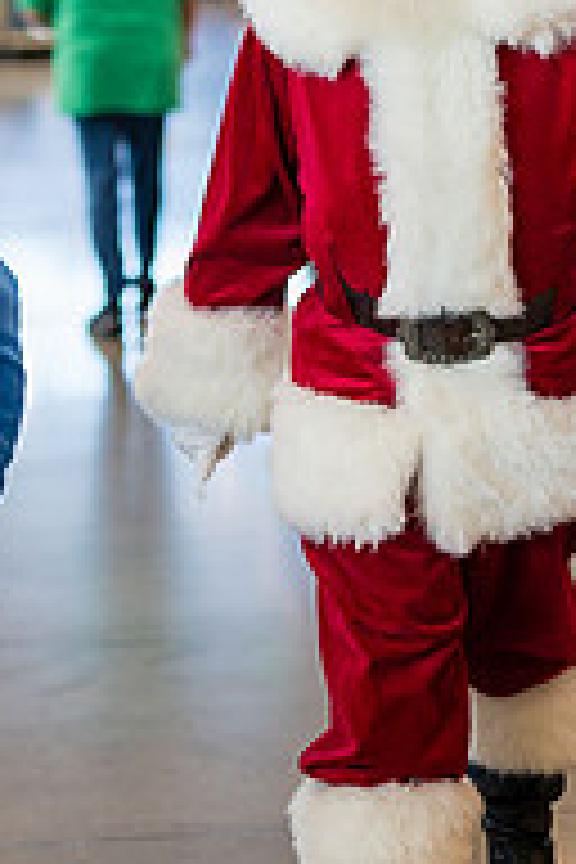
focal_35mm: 117
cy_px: 126
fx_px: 2808
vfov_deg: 17.3
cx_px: 306
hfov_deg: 11.7
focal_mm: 50
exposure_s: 1/640
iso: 500
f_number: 1.4
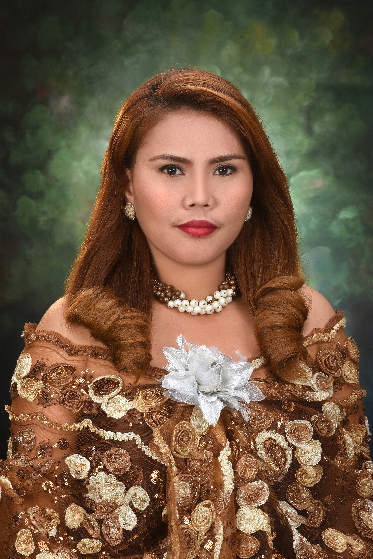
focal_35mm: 128
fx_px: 1981
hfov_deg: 10.8
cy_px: 280
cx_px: 186
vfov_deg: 16.1
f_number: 10
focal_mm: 85
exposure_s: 1/160
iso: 125
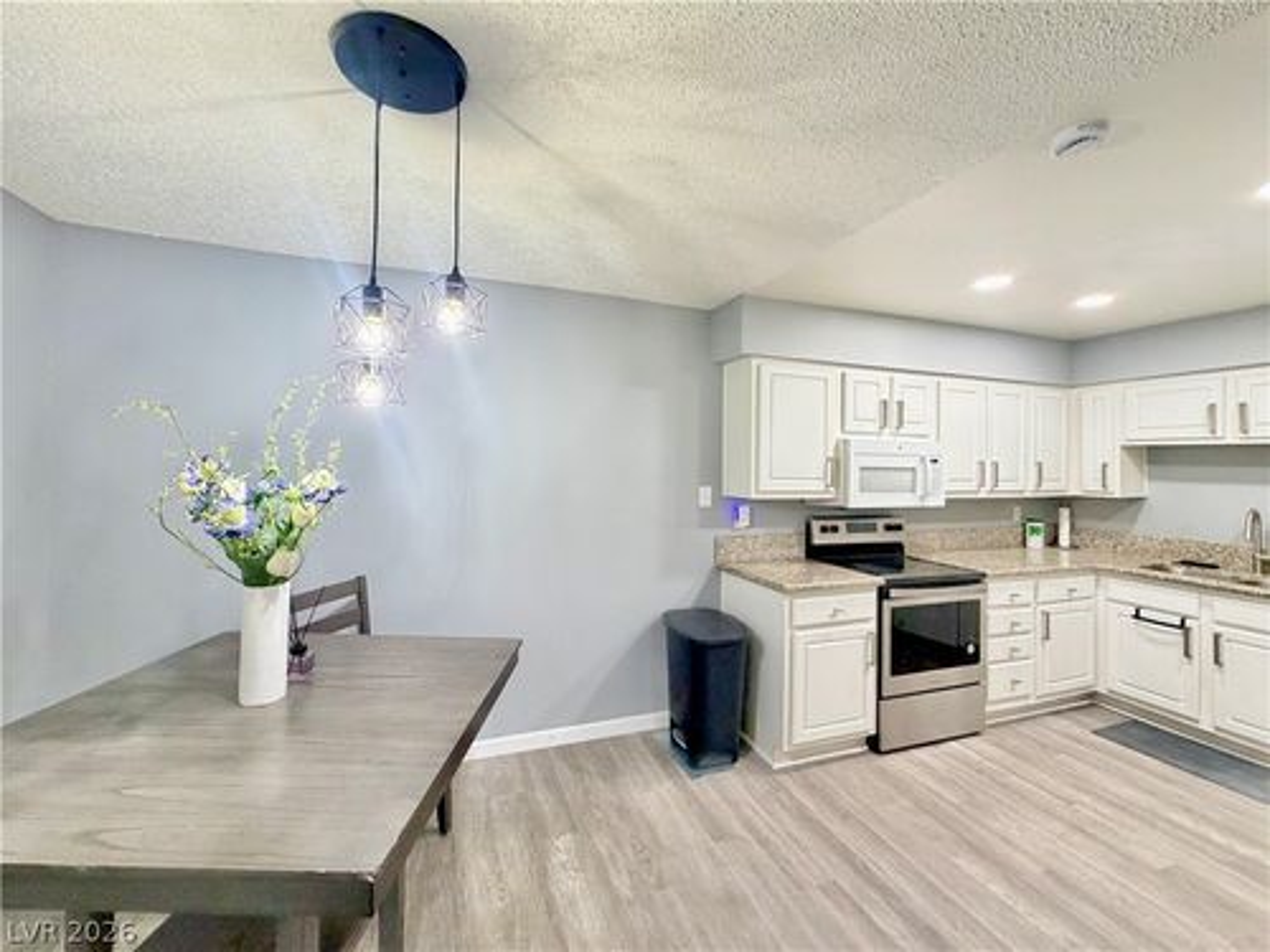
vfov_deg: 85.7
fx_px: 514
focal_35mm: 14
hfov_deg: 102.1
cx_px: 635
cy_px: 476
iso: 400
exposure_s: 1/60
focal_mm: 2.22
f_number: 2.2
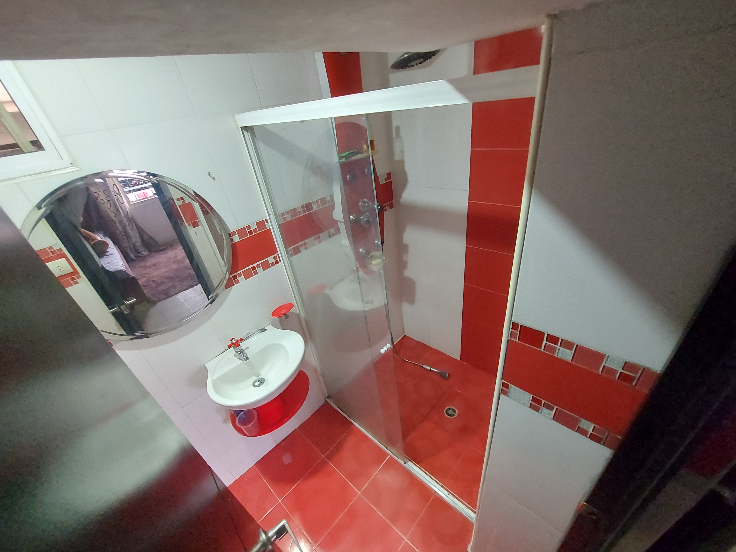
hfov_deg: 106.2
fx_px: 276
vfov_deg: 89.9
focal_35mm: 13
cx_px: 368
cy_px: 276
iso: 400
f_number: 2.2
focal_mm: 1.74
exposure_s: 1/24
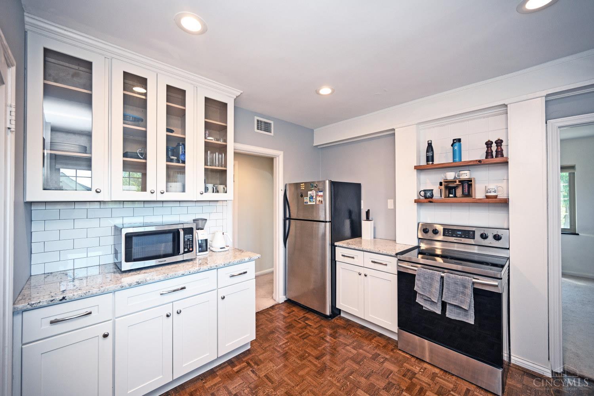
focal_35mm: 14
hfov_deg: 104.3
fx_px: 231
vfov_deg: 81.2
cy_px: 198
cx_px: 297
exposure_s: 1/60
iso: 640
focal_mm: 14
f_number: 4
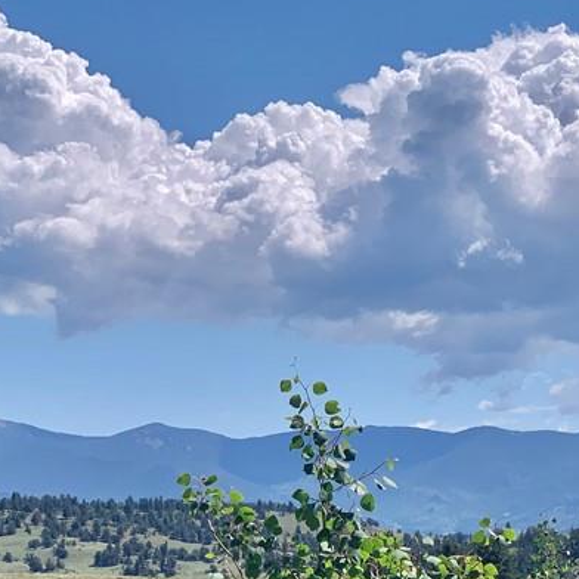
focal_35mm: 120
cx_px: 609
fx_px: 2271
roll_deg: -0.5
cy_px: 544
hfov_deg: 14.3
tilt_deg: +0.3
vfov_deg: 14.4
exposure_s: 1/1845
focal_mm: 6
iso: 16
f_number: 2.4
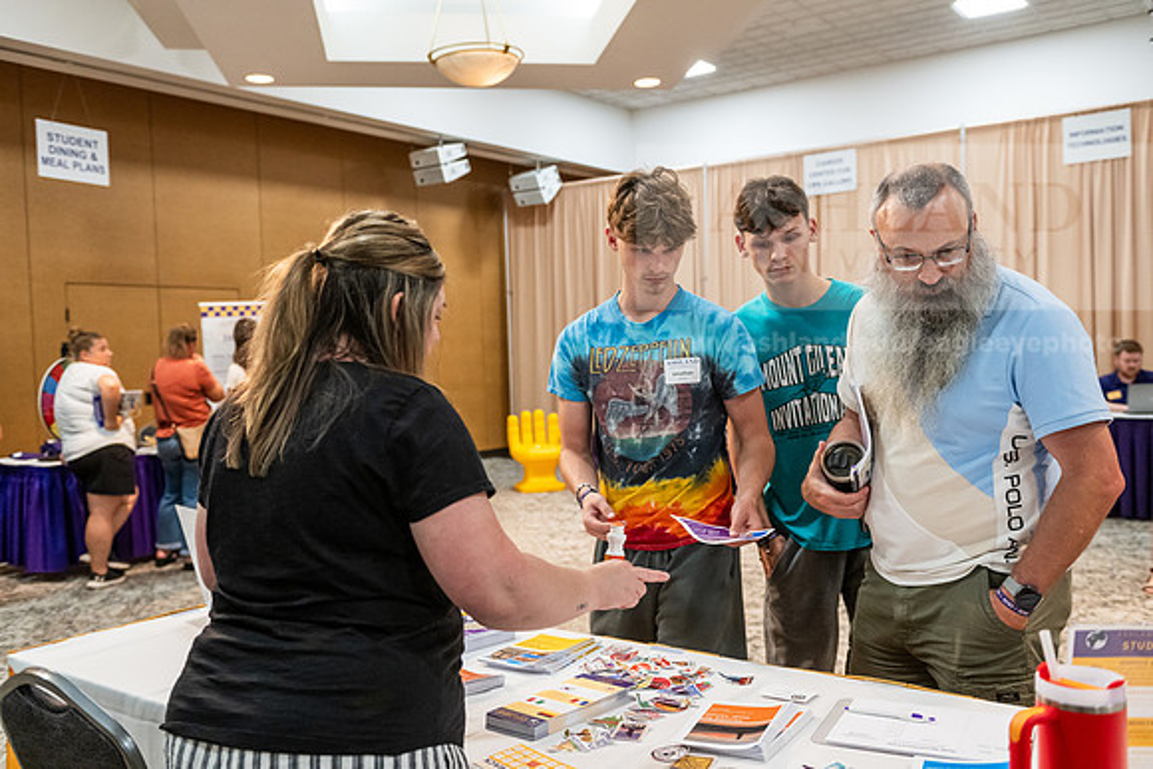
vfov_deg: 38.9
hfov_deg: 55.8
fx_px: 1089
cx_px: 576
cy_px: 384
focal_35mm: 34
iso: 3200
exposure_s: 1/200
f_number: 3.2
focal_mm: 34
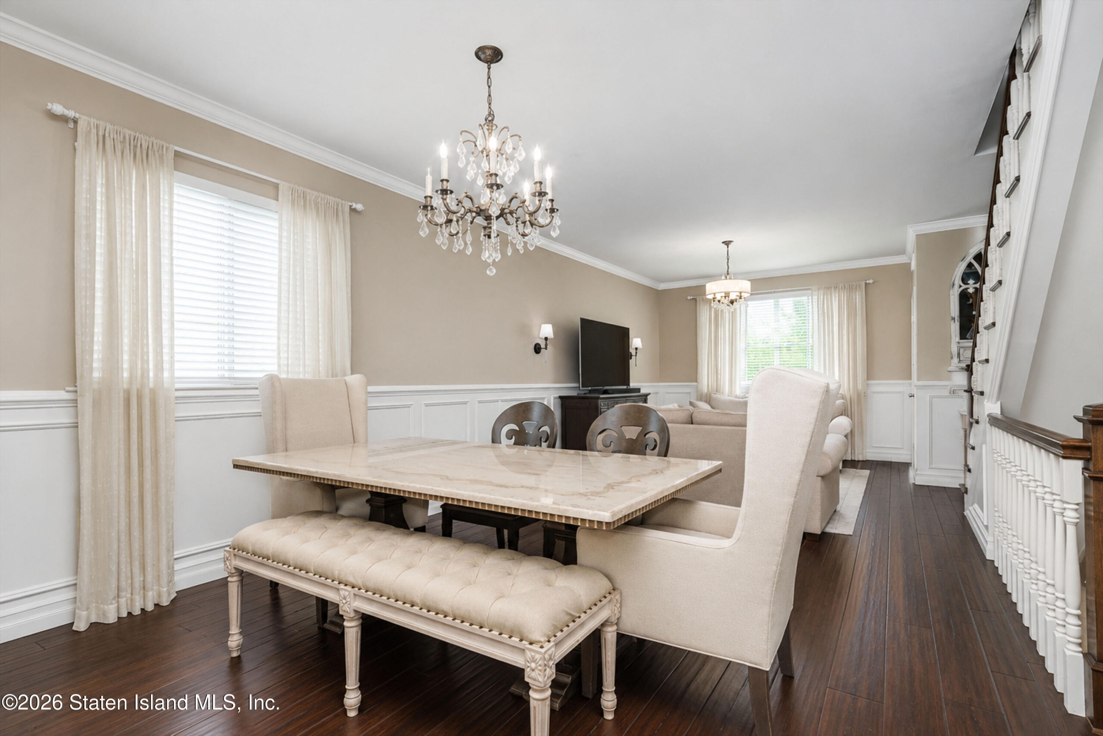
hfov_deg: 96.7
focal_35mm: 16
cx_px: 552
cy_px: 368
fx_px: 490
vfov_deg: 73.8
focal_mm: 16
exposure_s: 1/40
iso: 64
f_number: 4.5
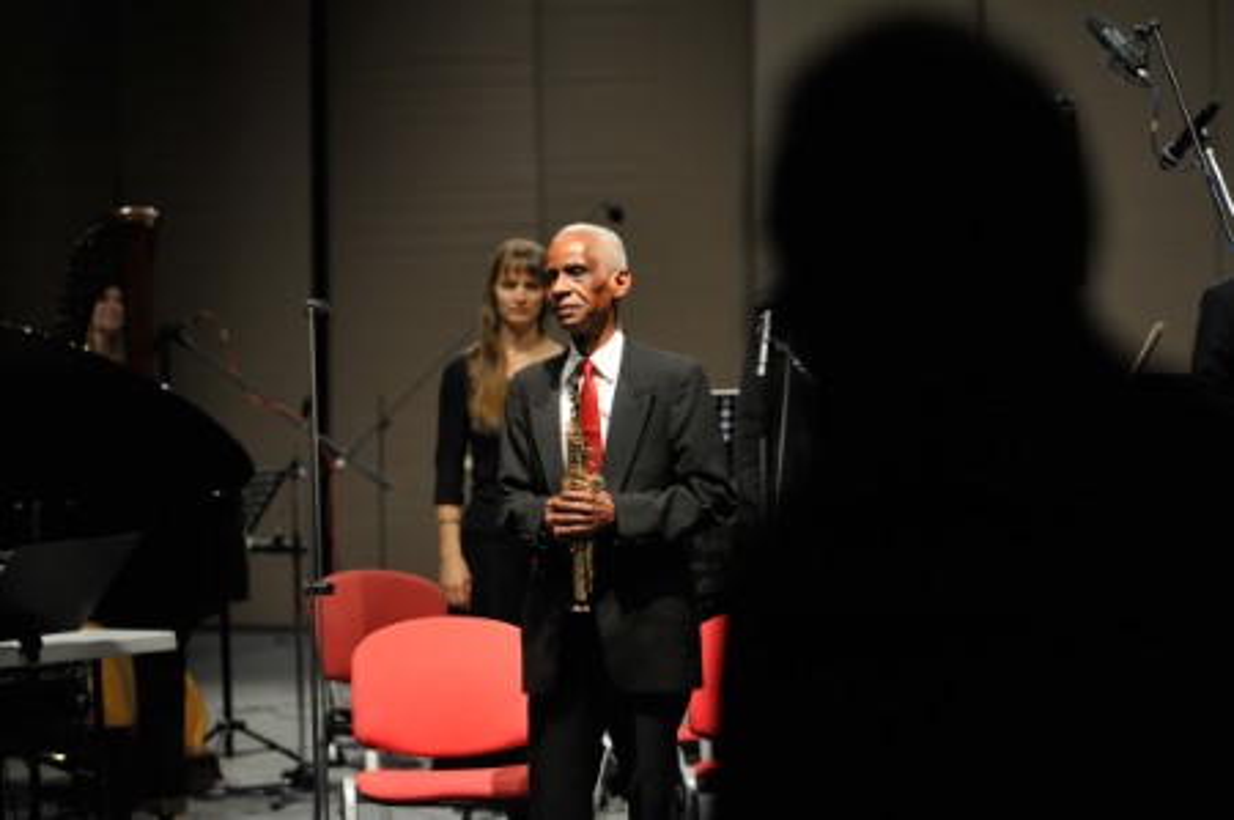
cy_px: 410
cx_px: 617
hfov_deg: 12.5
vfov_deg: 8.3
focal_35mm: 165
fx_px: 5650
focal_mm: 165
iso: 1000
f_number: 3.2
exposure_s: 1/160
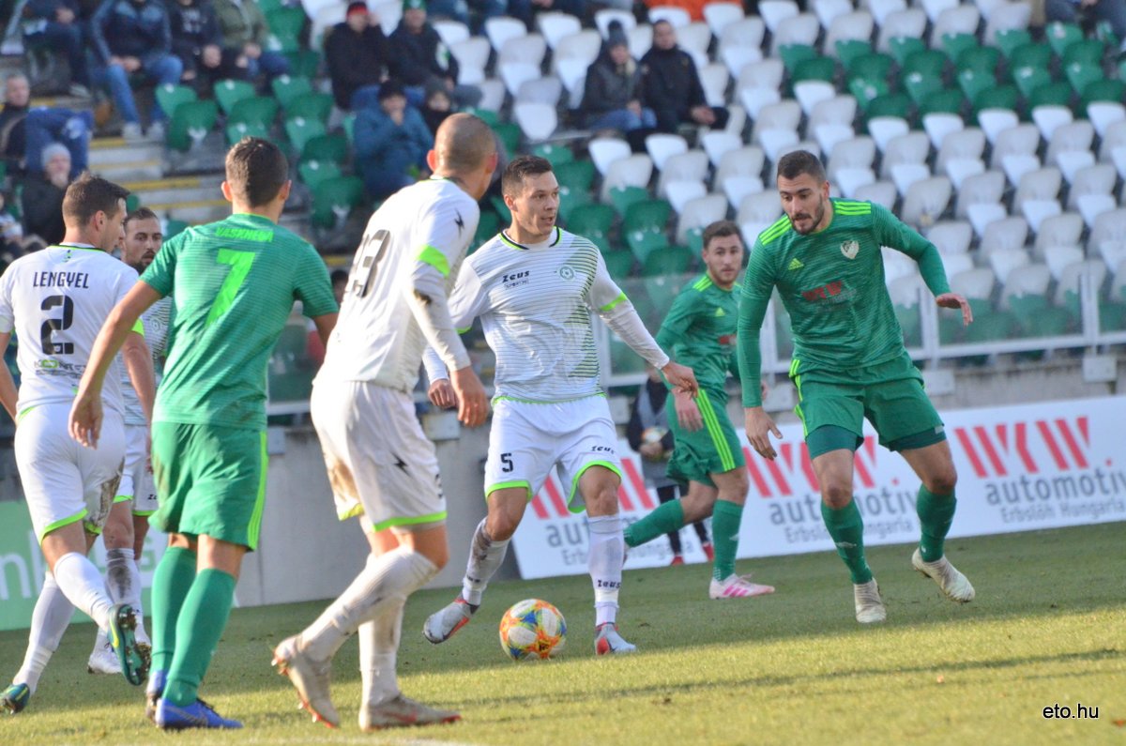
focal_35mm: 450
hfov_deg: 4.6
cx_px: 563
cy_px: 373
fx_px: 14047
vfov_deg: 3.0
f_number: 7.1
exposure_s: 1/3200
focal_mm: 300
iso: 3200
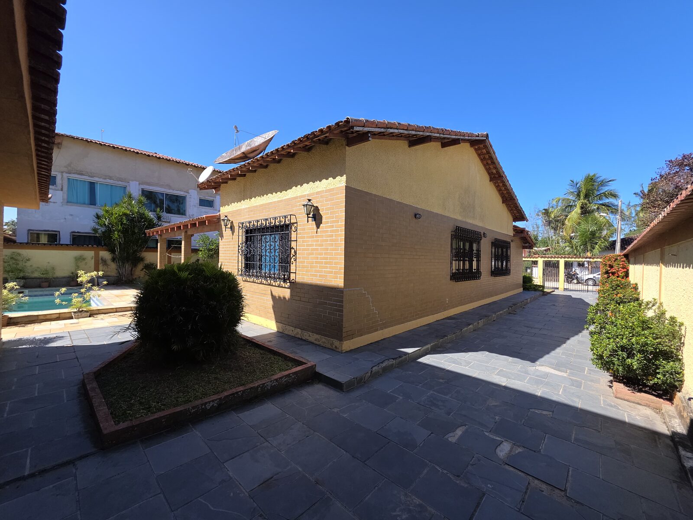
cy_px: 260
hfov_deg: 106.2
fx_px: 260
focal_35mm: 13
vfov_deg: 89.9
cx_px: 346
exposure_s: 1/571
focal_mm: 2.2
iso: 20
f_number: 1.9
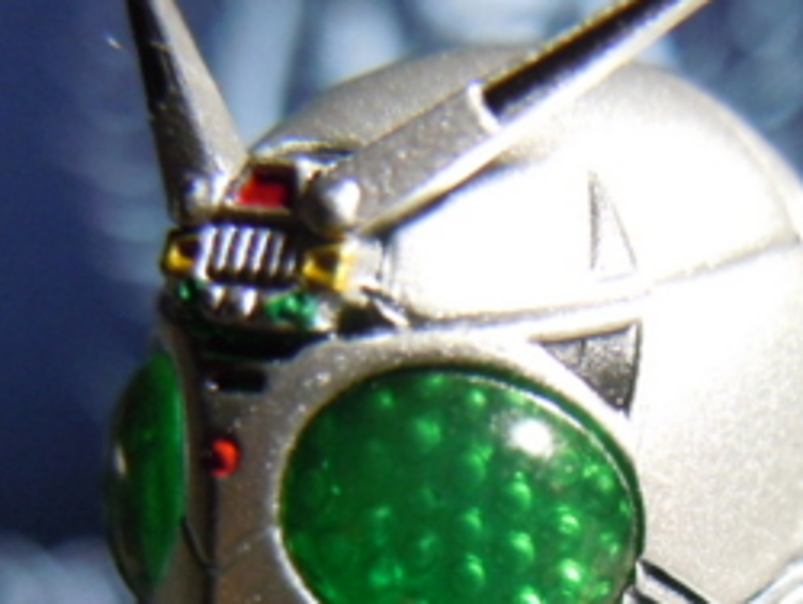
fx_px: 1672
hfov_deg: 26.7
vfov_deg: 19.7
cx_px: 594
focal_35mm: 72
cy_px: 646
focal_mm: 5.4
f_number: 3.5
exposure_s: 1/13
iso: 400
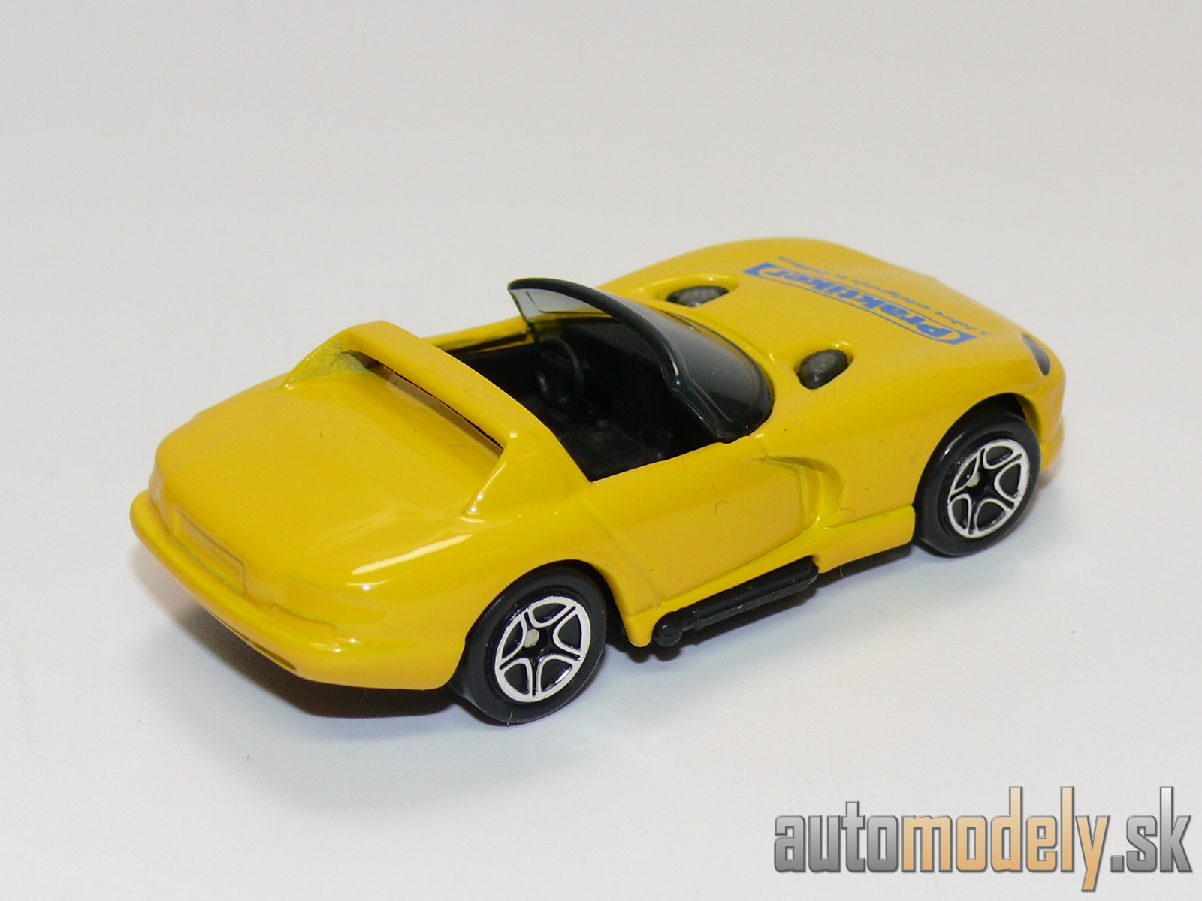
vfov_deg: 14.5
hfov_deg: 19.3
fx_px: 3542
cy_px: 450
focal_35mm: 102
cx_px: 601
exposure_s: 1/30
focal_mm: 13.3
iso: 100
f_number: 4
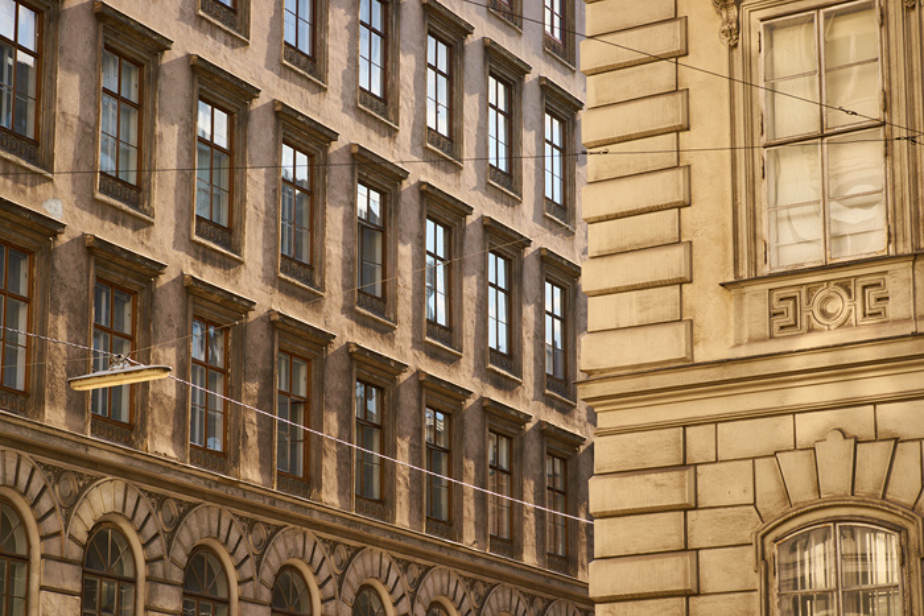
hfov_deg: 20.4
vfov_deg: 13.7
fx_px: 2567
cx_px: 462
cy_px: 308
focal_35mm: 100
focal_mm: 100
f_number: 8
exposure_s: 1/250
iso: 200
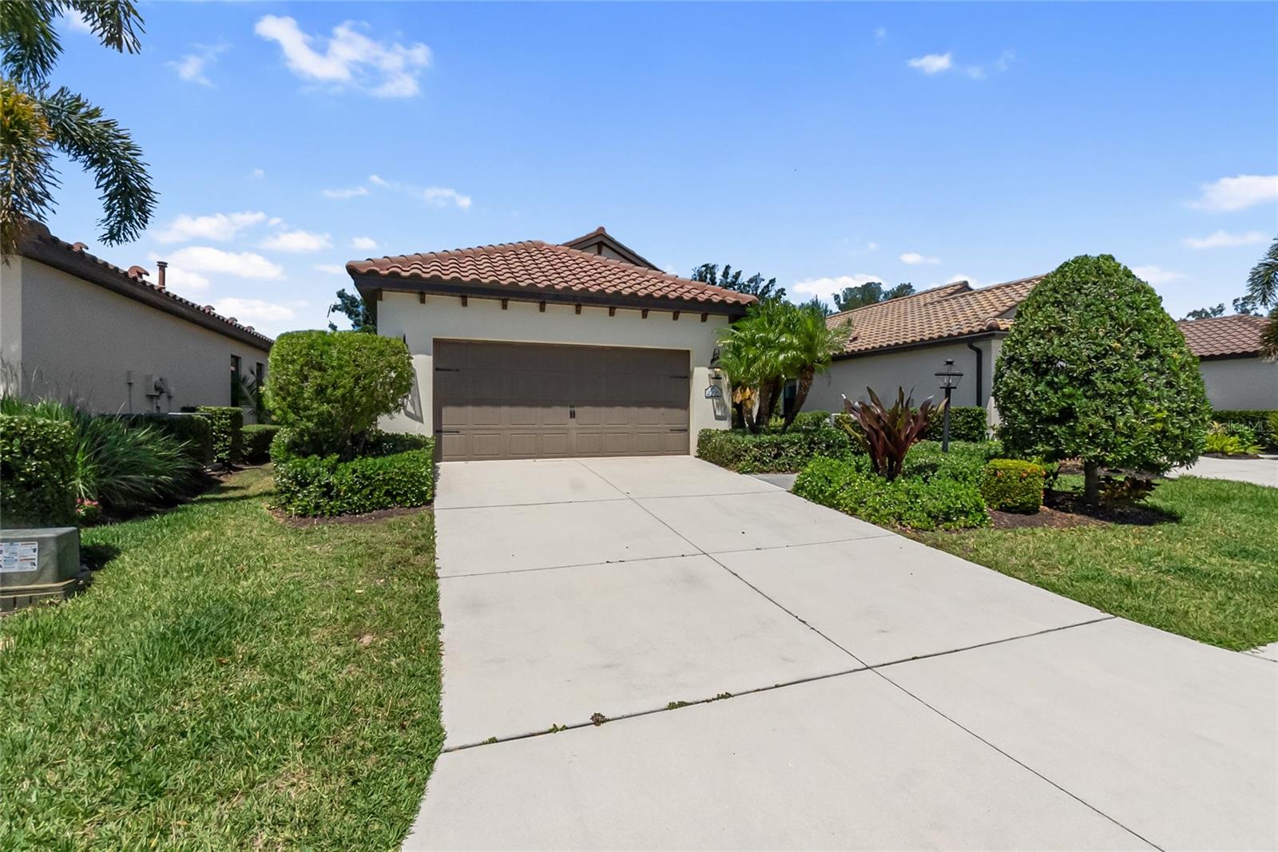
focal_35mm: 15
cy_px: 426
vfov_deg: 77.3
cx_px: 639
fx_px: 533
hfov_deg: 100.4
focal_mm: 10
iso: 2000
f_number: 9.5
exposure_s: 1/8000
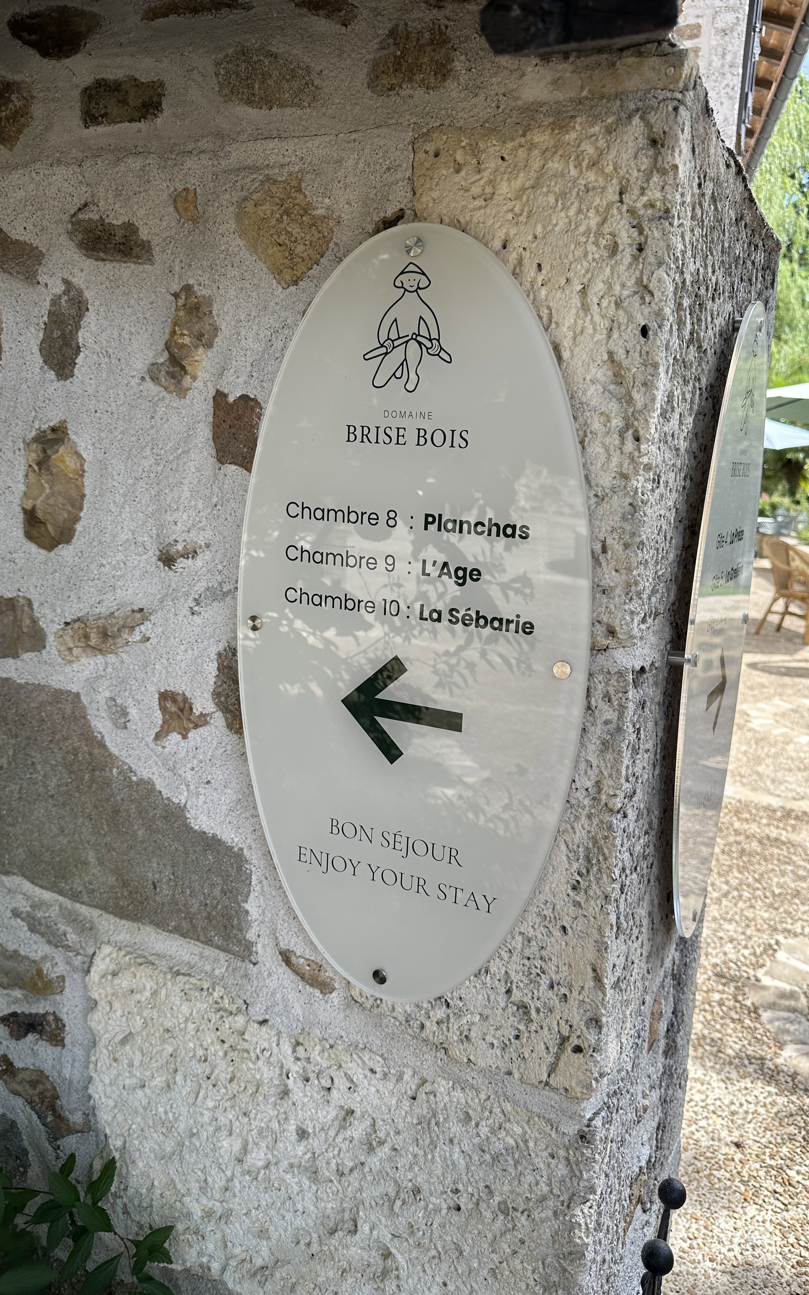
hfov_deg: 47.6
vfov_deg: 70.4
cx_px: 416
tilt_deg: -13.8
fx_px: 917
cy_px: 640
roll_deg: -4.3
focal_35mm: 26
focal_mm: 6.86
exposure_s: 1/952
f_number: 1.78
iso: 80
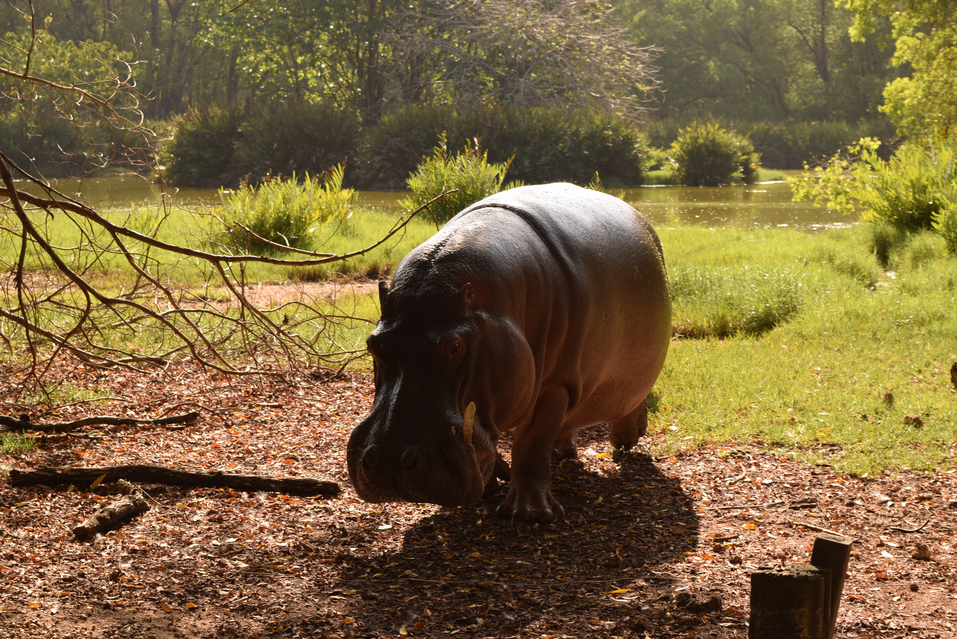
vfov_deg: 18.9
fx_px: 1914
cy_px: 320
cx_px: 478
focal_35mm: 72
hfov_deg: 28.1
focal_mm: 48
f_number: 8
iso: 100
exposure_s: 1/125
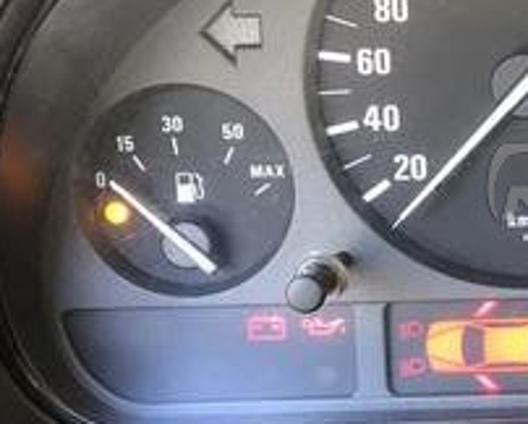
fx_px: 1376
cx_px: 716
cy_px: 169
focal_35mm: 88
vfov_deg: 17.5
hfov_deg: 19.7
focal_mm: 3.99
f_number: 1.8
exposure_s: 1/15
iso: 80
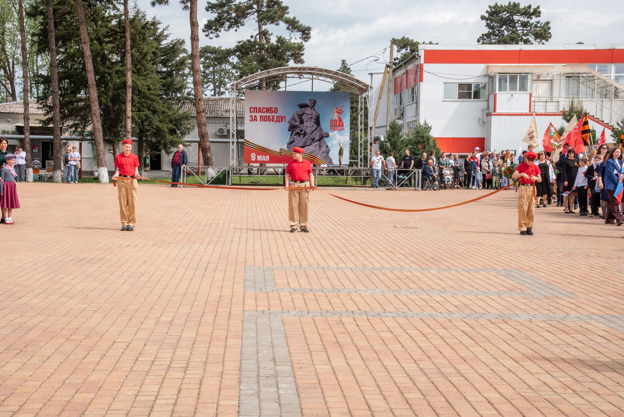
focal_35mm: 56
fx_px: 971
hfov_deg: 35.6
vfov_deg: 24.2
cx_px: 299
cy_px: 198
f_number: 13
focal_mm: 52
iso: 320
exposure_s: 1/160
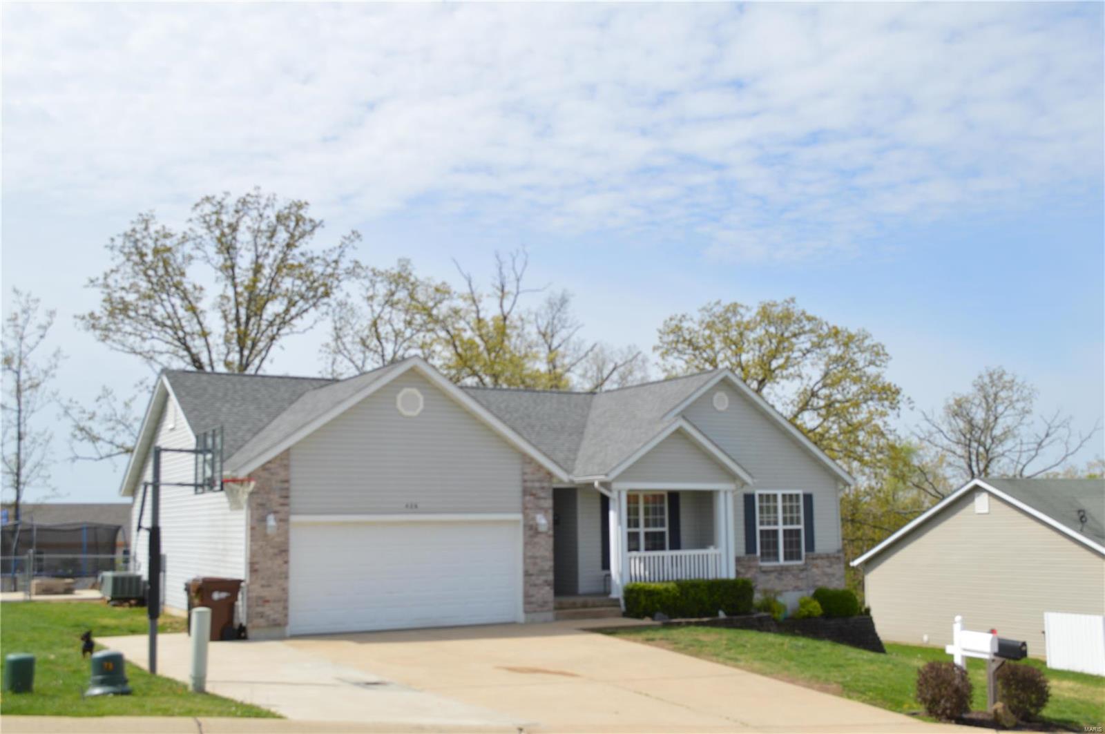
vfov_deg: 36.8
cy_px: 367
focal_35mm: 36
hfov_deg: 53.2
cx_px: 552
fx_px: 1104
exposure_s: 1/250
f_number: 8
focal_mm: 24
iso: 100
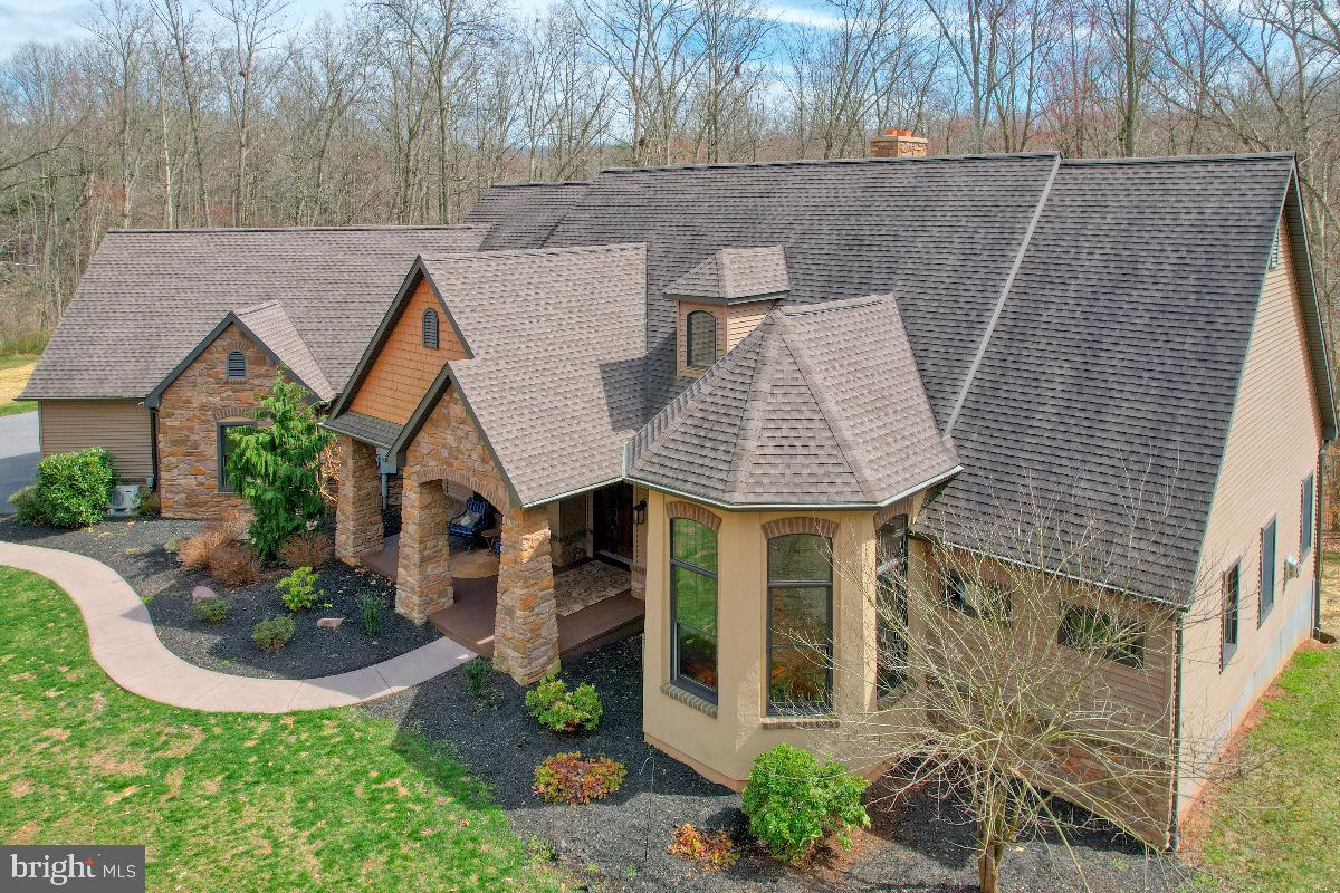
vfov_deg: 57.2
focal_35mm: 22
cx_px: 670
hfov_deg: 78.6
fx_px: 819
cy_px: 446
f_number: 2.8
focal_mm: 8.38
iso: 150
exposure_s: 1/320
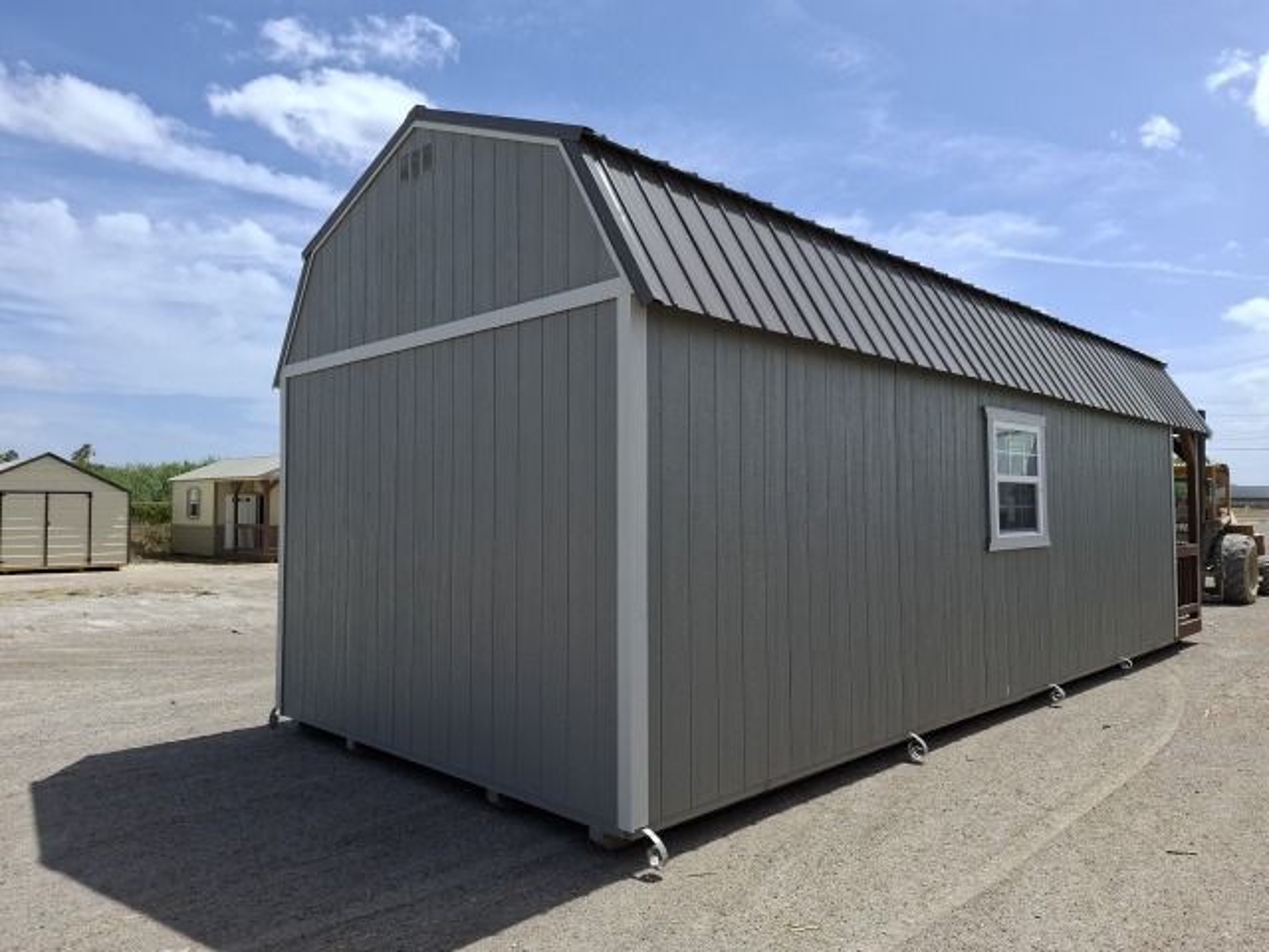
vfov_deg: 58.9
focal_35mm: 23
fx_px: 843
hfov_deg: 73.9
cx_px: 634
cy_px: 476
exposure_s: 1/2174
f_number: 1.8
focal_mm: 5.54
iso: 50
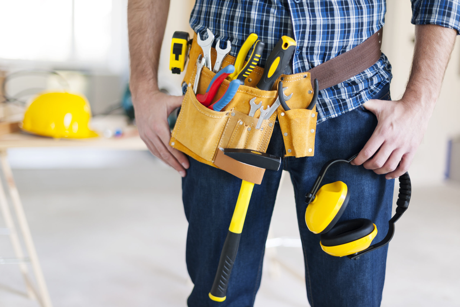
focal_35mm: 50
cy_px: 154
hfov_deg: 39.6
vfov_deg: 27.0
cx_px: 230
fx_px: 639
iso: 100
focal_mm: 50
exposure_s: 1/80
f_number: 1.8
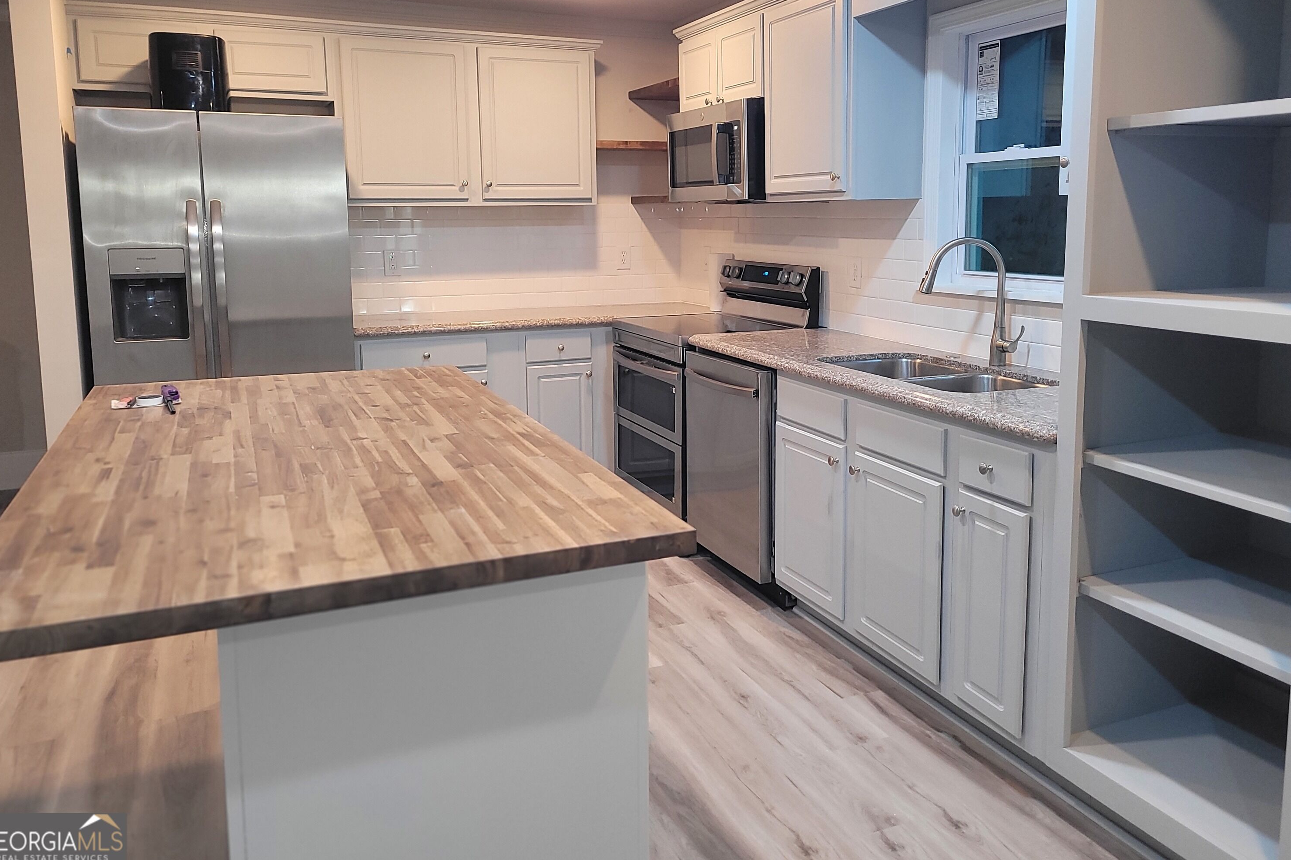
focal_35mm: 28
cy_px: 362
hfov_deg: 65.5
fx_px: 1004
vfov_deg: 46.2
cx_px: 645
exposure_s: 1/60
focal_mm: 5.4
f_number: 1.8
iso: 320
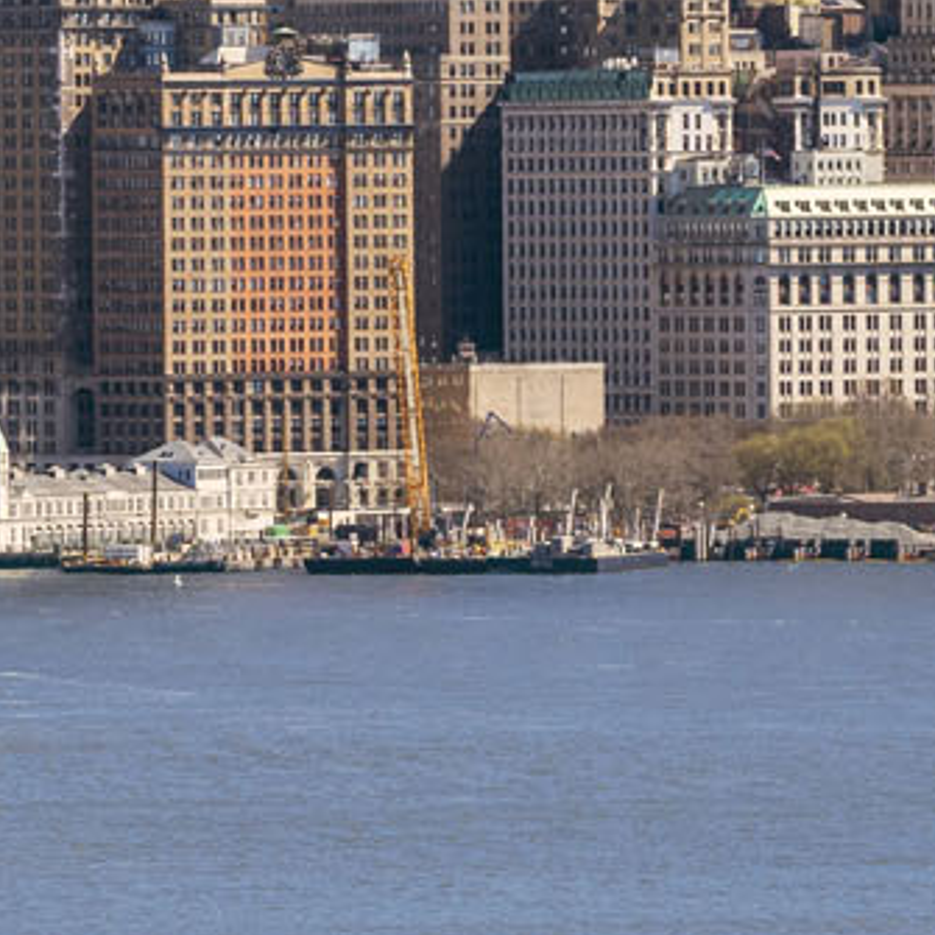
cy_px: 113
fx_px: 17846
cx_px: -474
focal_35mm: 584
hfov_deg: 3.0
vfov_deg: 3.0
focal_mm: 115
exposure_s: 1/400
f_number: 7.1
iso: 100
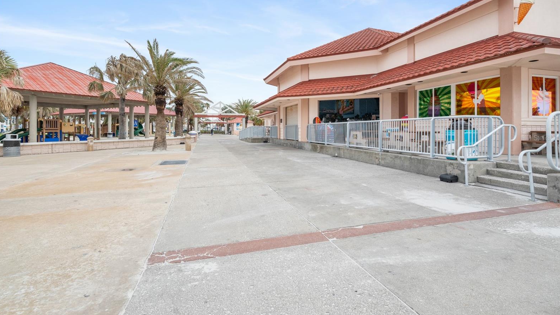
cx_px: 281
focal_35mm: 18
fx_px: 260
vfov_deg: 62.1
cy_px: 138
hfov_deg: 94.2
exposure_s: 1/800
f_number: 9
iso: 250
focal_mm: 16.5
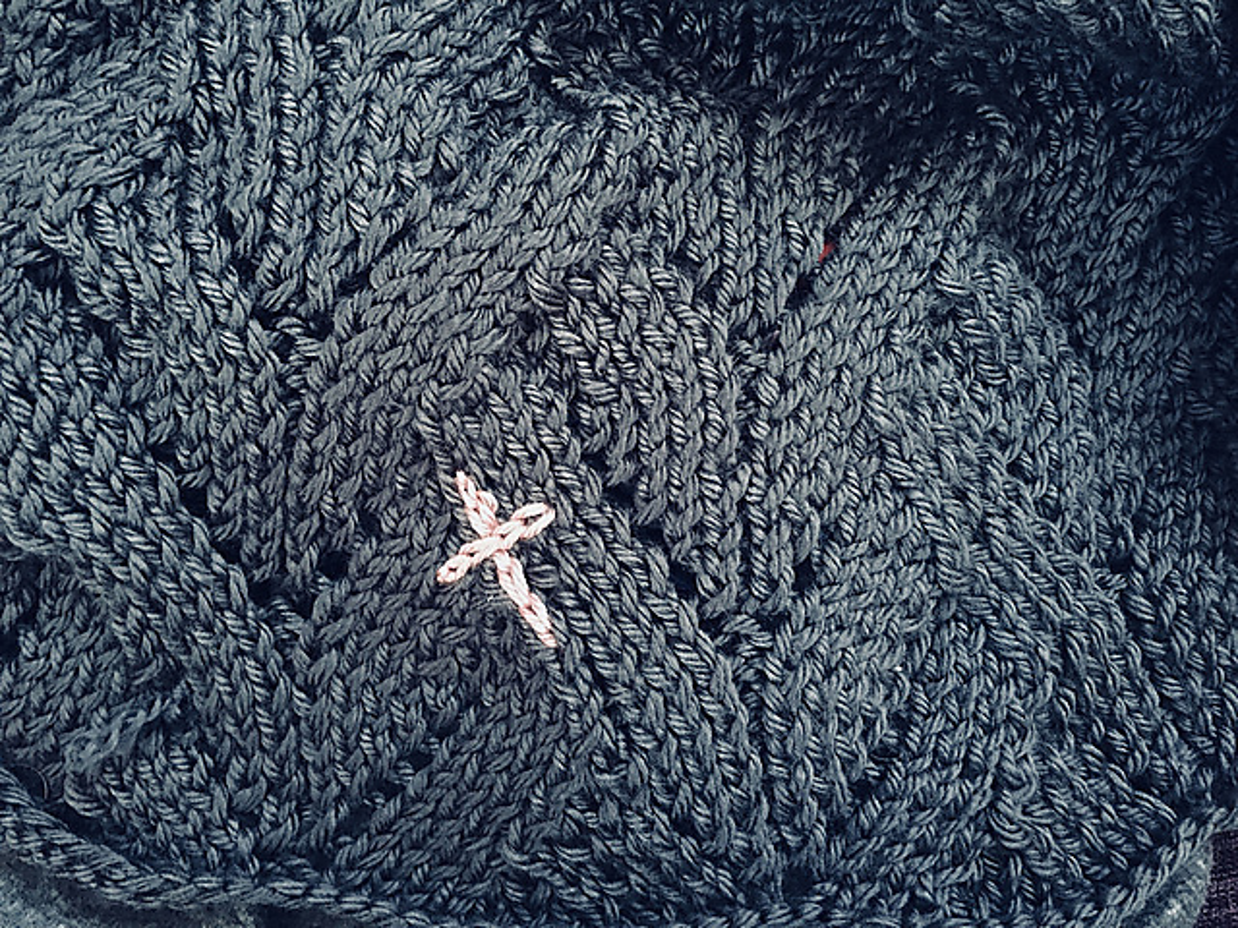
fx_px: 1037
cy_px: 464
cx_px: 619
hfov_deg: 61.7
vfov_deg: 48.2
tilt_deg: -73.7
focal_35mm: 29
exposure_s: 1/4
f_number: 2.2
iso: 320
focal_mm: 4.15
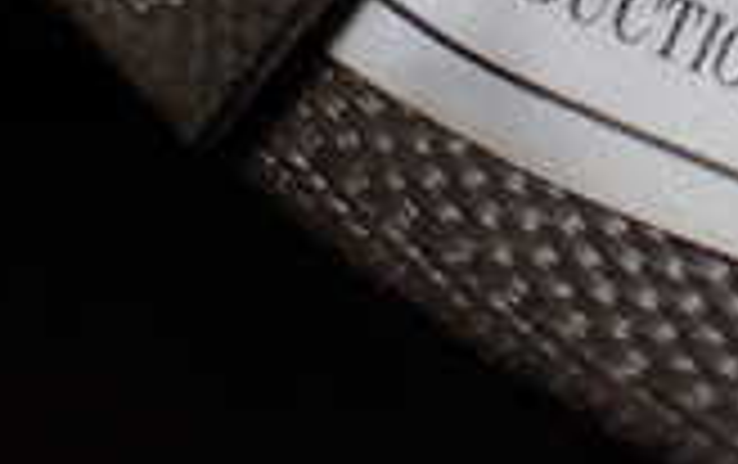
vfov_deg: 11.0
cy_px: -198
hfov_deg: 16.1
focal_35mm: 116
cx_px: 1179
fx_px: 2336
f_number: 2.3
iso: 200
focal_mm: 5.4
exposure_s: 1/125
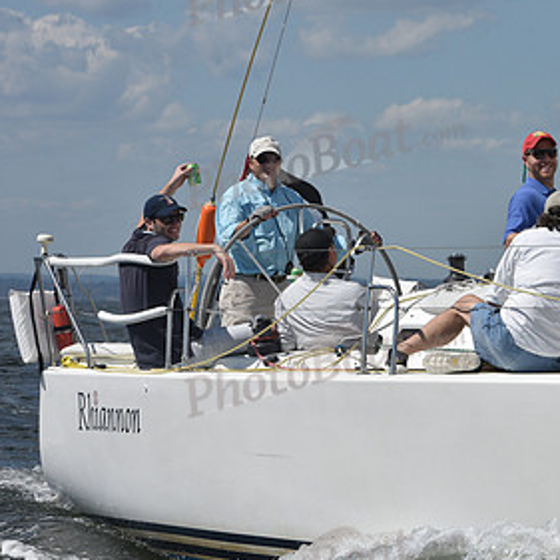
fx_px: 4338
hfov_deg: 7.4
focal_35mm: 237
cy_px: 234
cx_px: 570
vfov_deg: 7.4
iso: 320
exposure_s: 1/1250
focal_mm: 135
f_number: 13
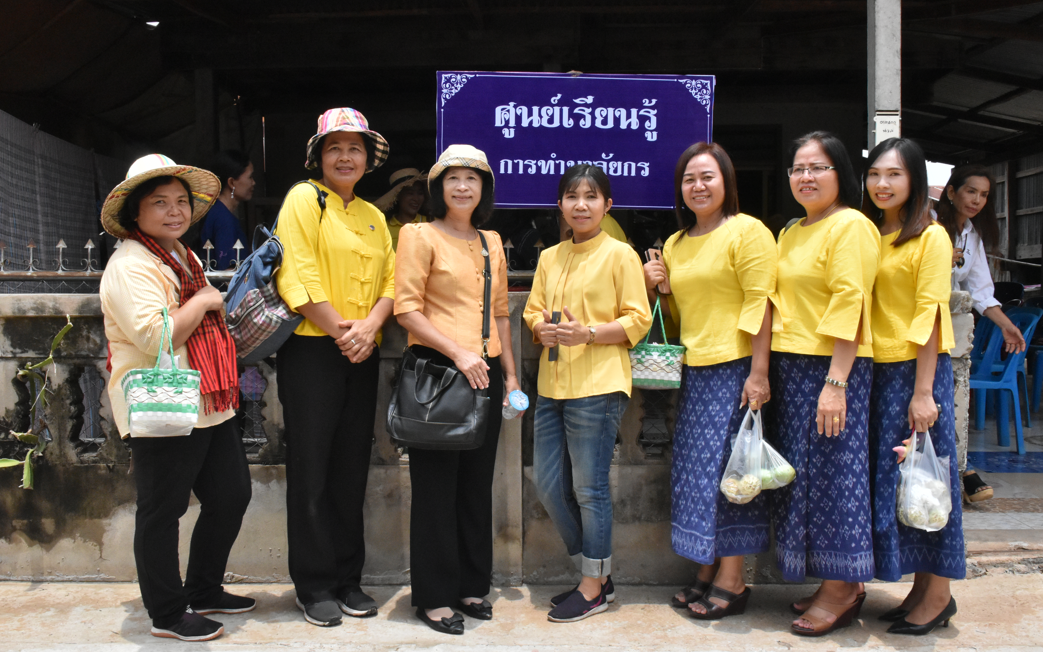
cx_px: 525
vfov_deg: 35.8
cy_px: 319
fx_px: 1010
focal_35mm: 36
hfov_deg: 54.6
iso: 2500
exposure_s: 1/1000
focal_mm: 23
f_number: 16
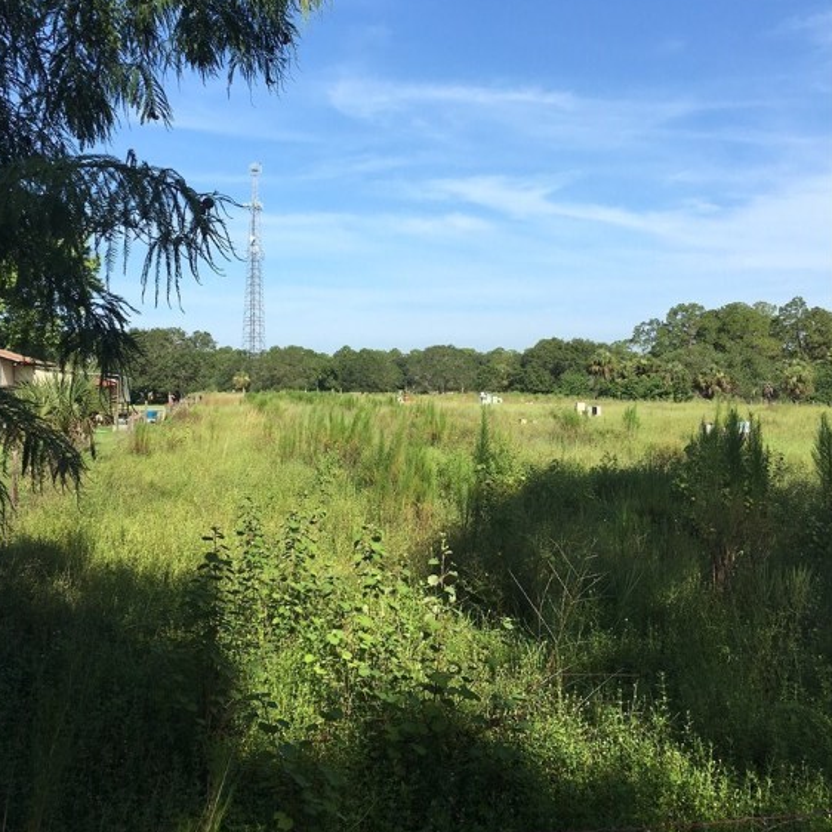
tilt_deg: +3.4
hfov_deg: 47.2
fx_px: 952
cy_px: 321
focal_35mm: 35
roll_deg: -0.3
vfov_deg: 46.9
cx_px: 409
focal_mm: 4.15
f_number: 2.2
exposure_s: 1/1508
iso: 25
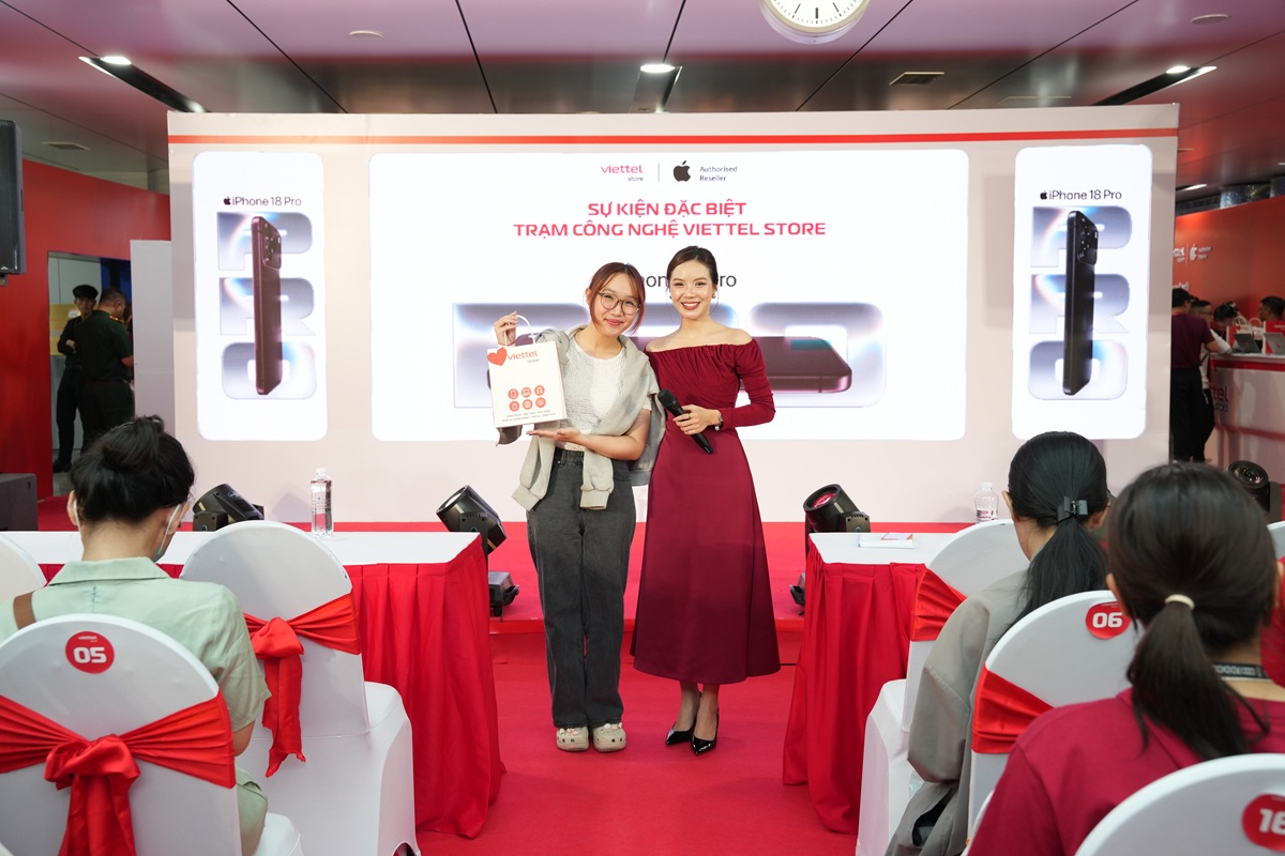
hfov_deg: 52.6
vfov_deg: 36.5
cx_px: 642
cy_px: 428
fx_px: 1299
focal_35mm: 36
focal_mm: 36.4
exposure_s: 1/125
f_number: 5
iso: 1000
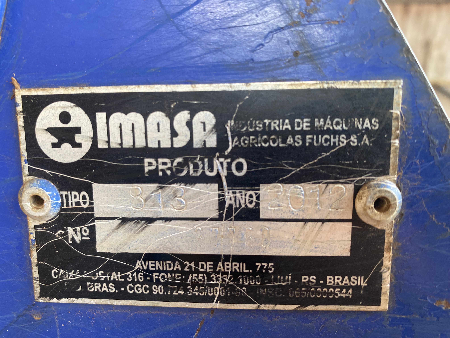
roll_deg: -3.0
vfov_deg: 54.9
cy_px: 169
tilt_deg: -12.3
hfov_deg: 69.4
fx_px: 325
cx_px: 225
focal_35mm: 25
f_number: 1.8
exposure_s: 1/107
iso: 125
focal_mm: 4.25
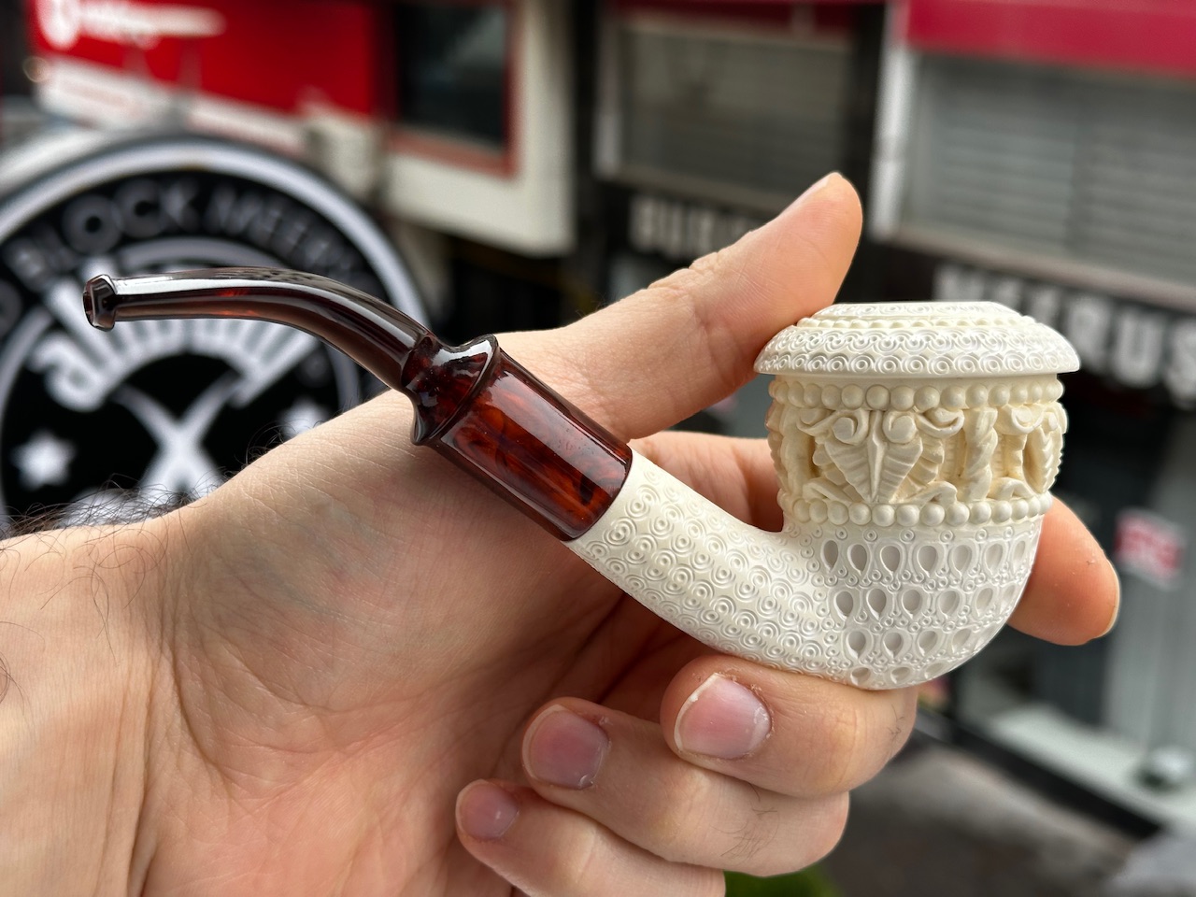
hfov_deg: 39.7
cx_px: 598
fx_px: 1658
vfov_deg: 30.3
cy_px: 448
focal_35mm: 48
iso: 64
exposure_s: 1/428
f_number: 1.78
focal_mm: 6.86
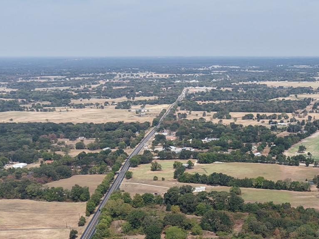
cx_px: 319
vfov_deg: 22.0
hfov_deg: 28.4
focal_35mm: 64
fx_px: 590
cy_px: 245
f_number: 1.8
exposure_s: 1/3200
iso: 110
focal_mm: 8.67
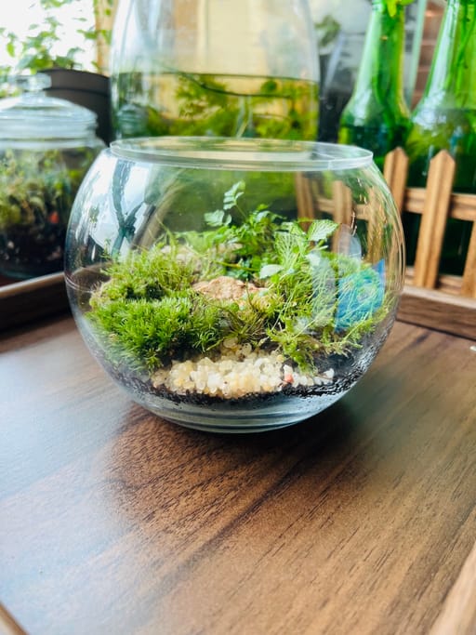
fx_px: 477
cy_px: 318
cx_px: 238
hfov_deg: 53.0
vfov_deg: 67.3
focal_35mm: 26
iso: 80
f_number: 1.5
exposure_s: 1/100
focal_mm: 5.7
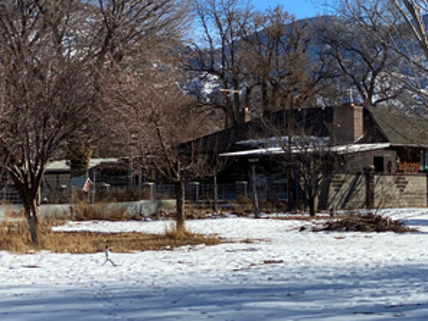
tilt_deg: +3.7
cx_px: 389
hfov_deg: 17.3
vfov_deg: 13.2
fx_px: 1385
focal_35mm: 112
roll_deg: +0.3
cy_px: 143
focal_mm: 6
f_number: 2
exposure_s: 1/2283
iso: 20
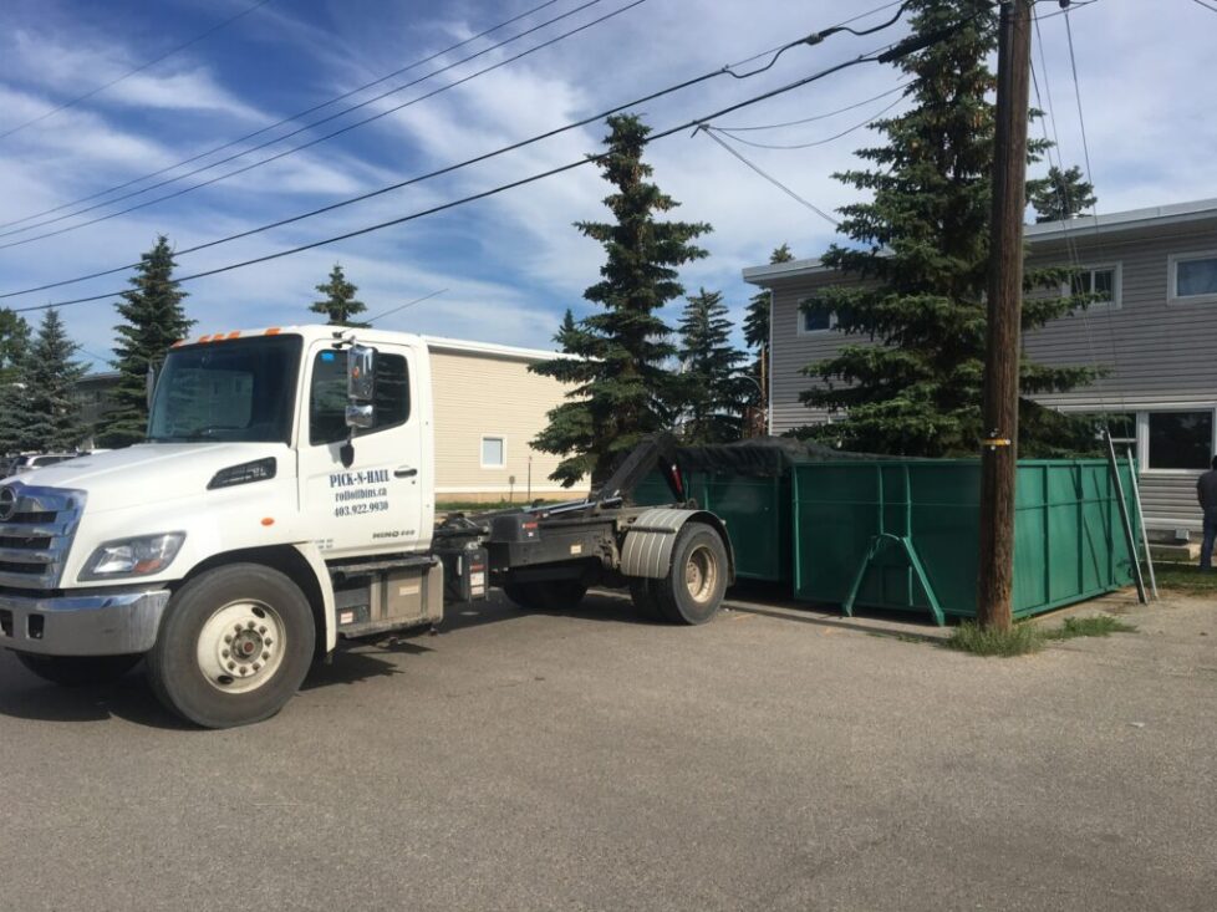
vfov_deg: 48.2
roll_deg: -0.1
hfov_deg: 61.7
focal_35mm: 29
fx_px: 1019
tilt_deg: -0.5
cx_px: 608
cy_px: 456
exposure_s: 1/1972
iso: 25
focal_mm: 4.15
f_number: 2.2
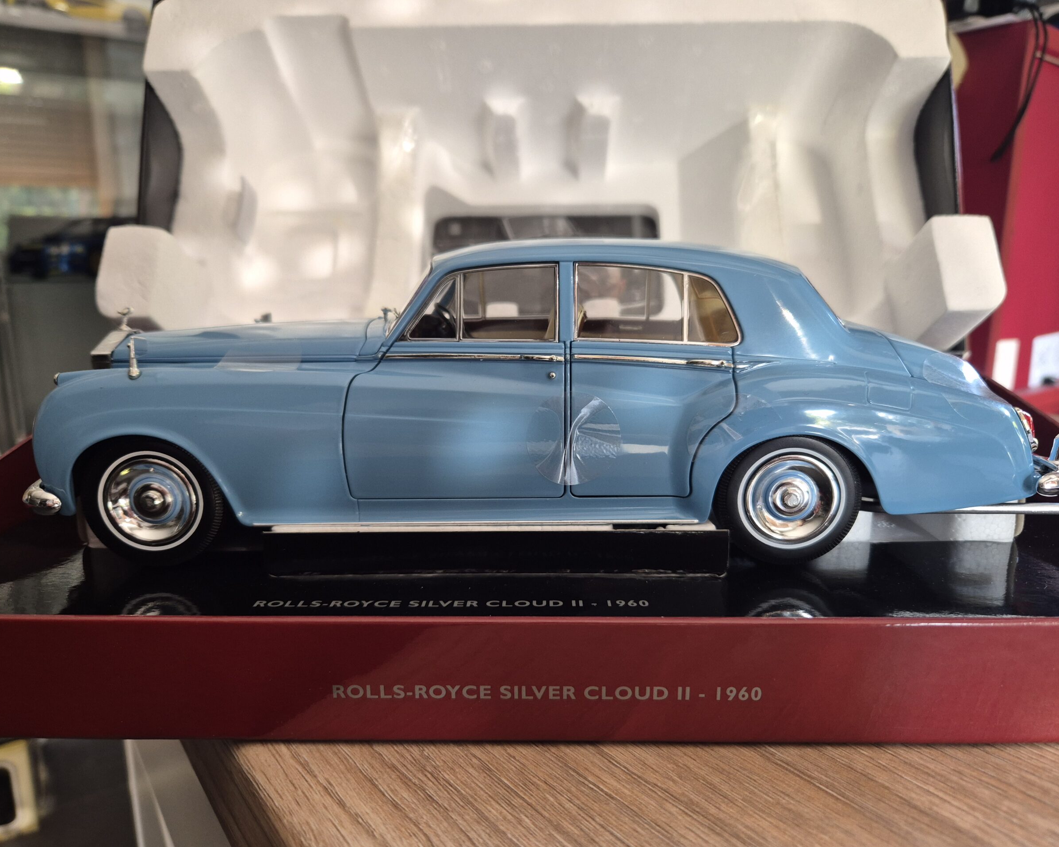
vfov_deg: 58.8
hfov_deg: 70.3
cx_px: 531
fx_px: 752
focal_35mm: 24
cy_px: 424
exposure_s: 1/100
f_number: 1.8
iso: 250
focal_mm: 5.4
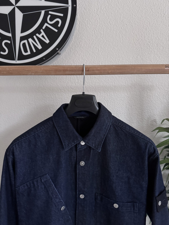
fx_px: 156
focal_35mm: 24
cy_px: 112
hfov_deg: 56.8
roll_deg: +1.1
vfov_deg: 71.6
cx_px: 84
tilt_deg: -4.4
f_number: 1.78
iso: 1000
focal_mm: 6.76
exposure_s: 1/33
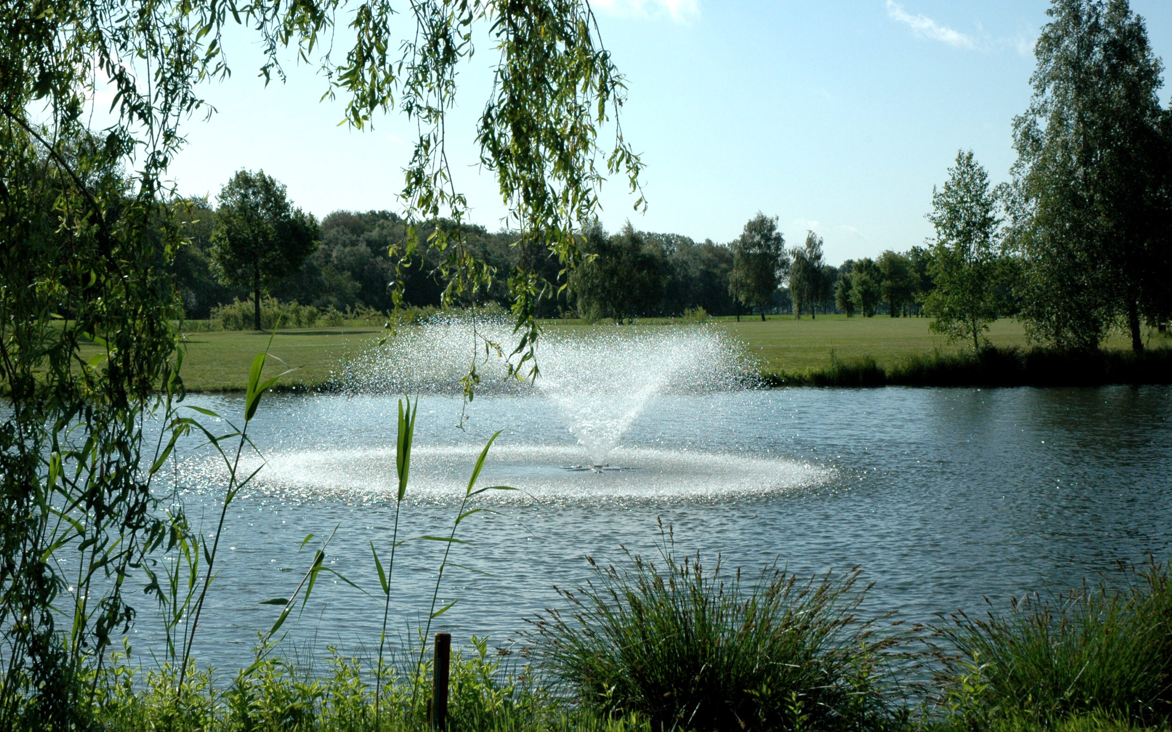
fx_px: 1884
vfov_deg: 22.0
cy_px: 384
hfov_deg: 34.5
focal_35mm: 59
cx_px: 593
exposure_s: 1/640
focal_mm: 38
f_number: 13
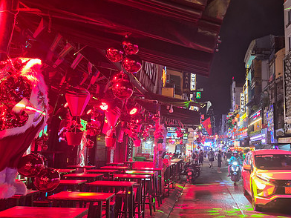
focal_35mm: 34
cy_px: 103
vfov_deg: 41.8
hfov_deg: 52.7
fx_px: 286
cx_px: 199
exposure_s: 1/50
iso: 200
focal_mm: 5.4
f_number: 1.8
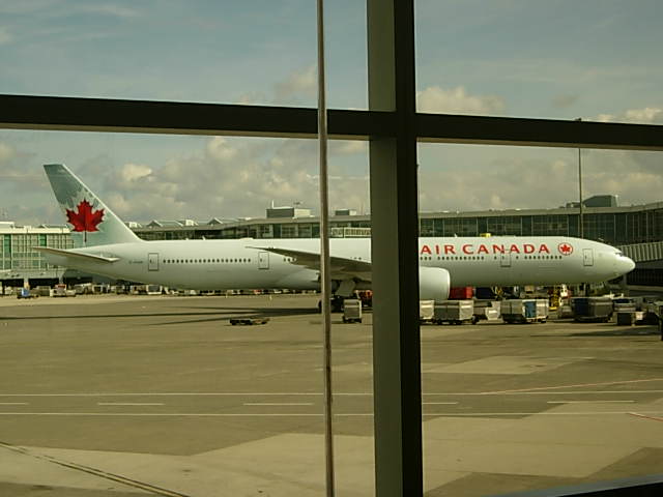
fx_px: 1379
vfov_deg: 20.4
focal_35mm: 72
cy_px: 248
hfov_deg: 27.0
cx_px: 332
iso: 79
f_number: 3.7
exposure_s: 1/271
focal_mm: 14.9
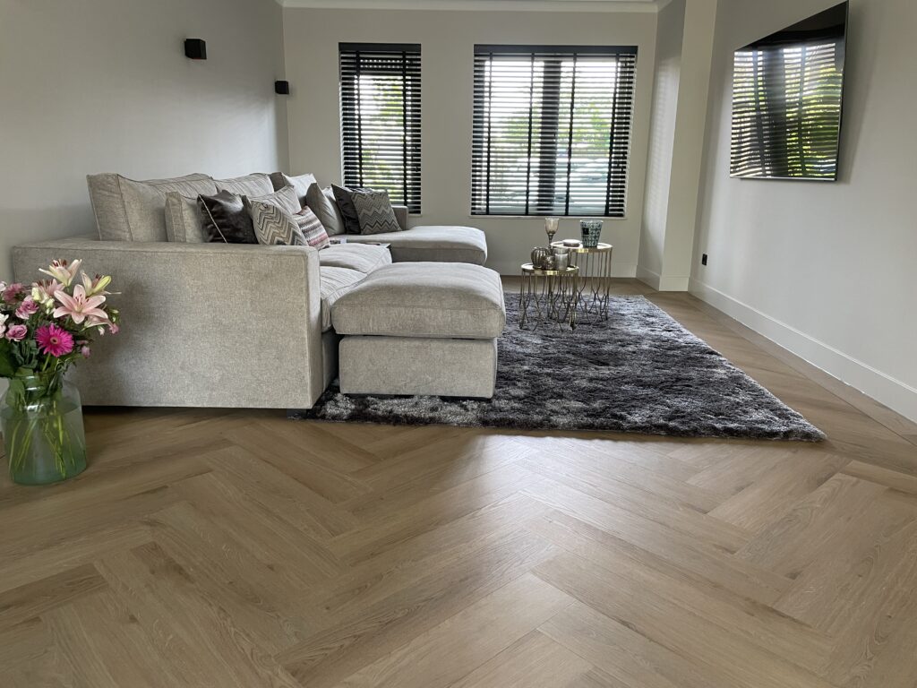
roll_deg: -0.5
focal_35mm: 26
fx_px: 689
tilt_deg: -12.9
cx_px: 458
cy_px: 344
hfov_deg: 67.3
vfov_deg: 53.1
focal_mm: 4.2
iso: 125
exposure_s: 1/72
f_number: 1.6
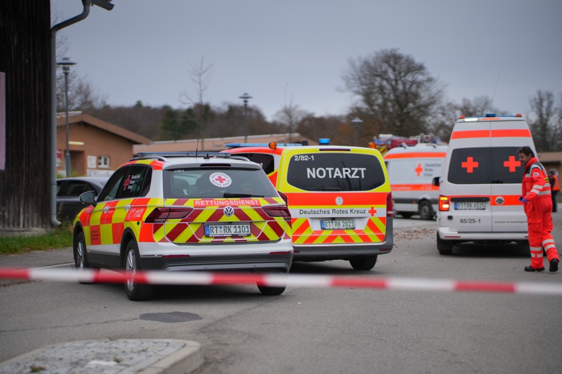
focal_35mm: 85
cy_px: 187
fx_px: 1327
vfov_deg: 16.1
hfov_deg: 23.9
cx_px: 281
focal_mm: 85
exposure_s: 1/5000
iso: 320
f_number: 1.4
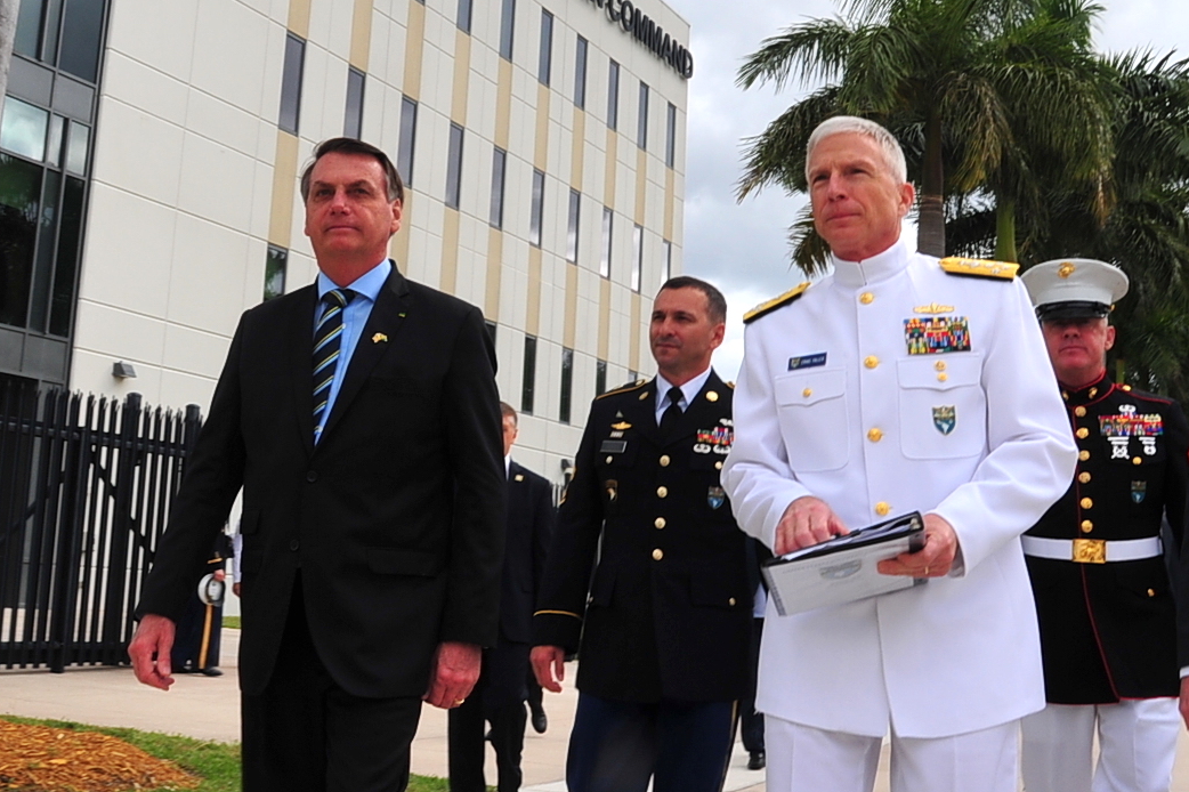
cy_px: 261
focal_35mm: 49
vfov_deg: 27.3
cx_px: 597
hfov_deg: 40.4
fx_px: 1618
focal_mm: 24
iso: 500
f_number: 18
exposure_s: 1/125
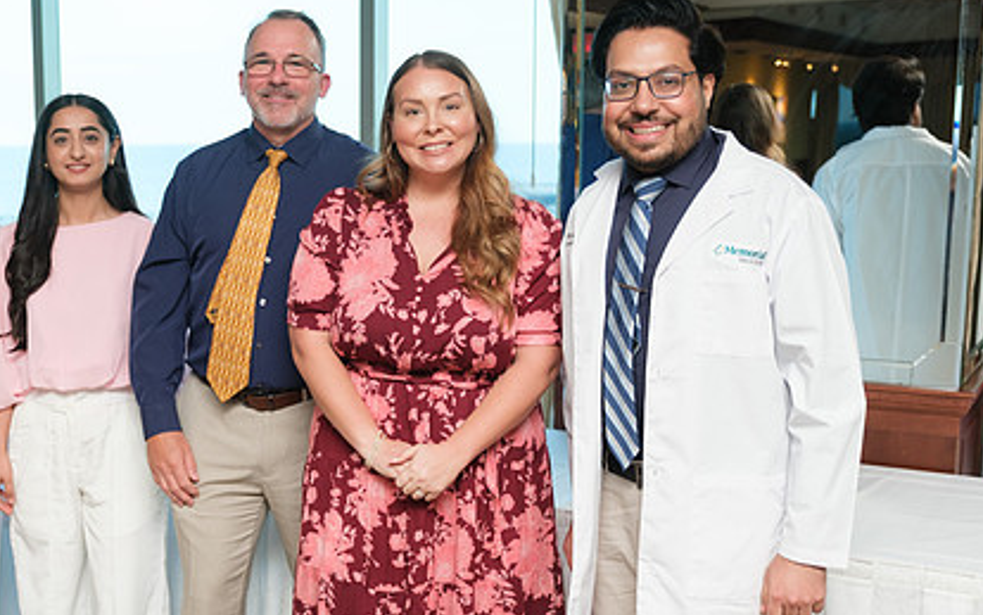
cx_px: 318
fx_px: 1340
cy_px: 353
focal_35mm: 50
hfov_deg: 39.7
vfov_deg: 25.8
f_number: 2.8
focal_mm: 23.4
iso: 640
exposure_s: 1/125
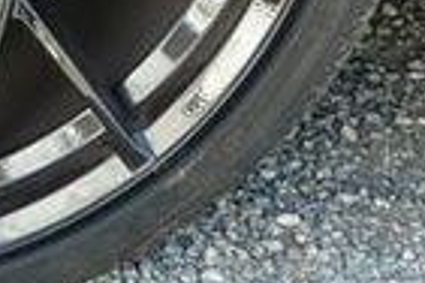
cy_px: -266
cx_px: -193
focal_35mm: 270
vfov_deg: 5.0
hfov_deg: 7.5
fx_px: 3187
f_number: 3.1
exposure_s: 1/100
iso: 125
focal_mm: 13.97
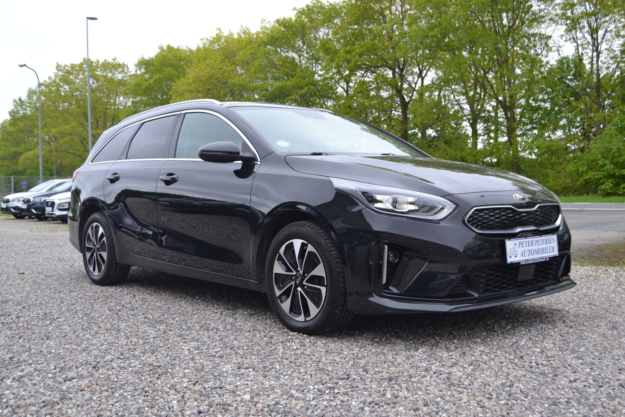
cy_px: 208
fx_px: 677
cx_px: 312
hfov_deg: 49.6
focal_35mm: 39
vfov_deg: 34.2
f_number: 5.6
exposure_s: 1/125
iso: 400
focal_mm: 26
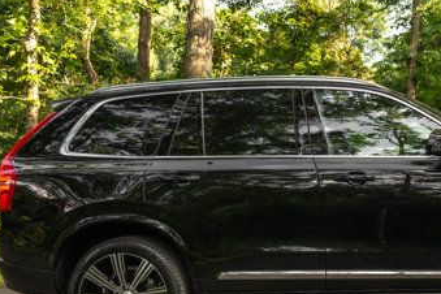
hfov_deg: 40.5
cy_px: 202
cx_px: 368
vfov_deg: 29.0
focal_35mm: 46
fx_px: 563
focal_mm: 24
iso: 640
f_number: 4.5
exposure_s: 1/400
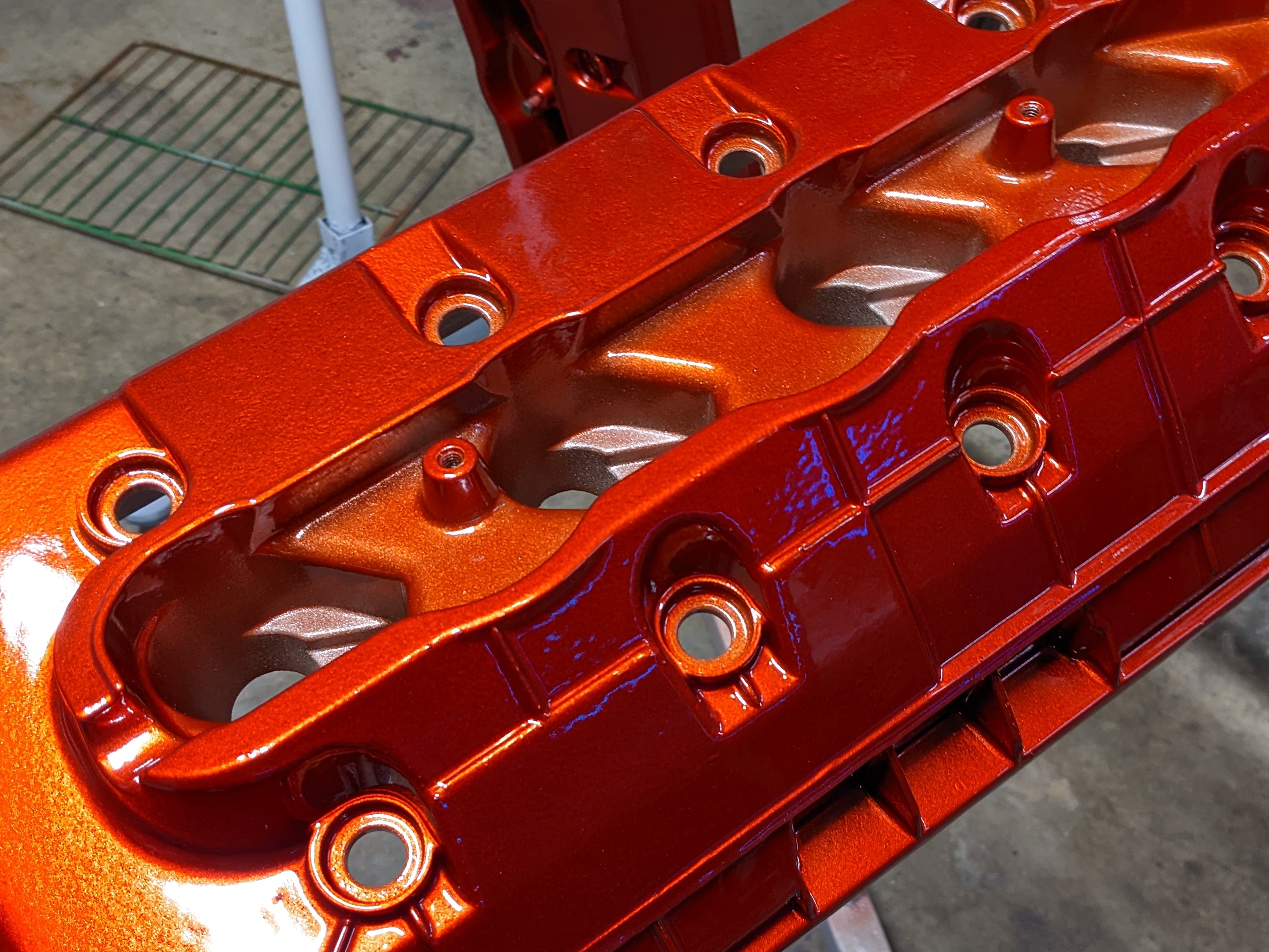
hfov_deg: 47.9
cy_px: 567
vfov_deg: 36.7
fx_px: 1430
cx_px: 646
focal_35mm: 39
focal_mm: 4.38
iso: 95
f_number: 1.73
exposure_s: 1/24
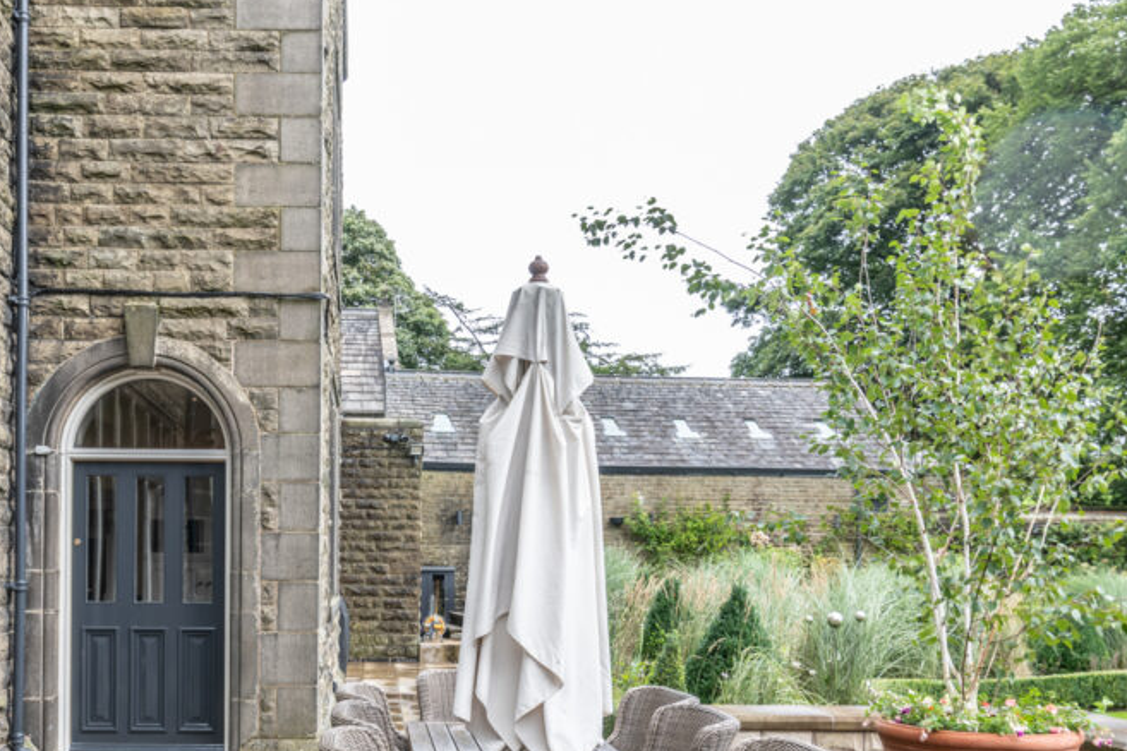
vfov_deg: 34.2
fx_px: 1190
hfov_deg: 49.7
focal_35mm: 38
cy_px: 584
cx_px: 360
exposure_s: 1/40
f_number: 8
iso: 200
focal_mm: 24
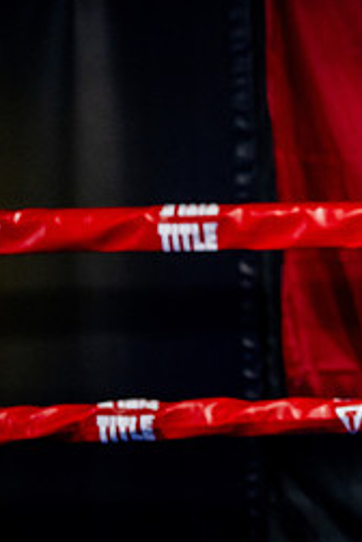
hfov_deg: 5.9
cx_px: 534
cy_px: 199
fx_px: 3469
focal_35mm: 230
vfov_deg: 8.9
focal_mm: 100
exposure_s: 1/1000
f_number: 2
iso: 5000
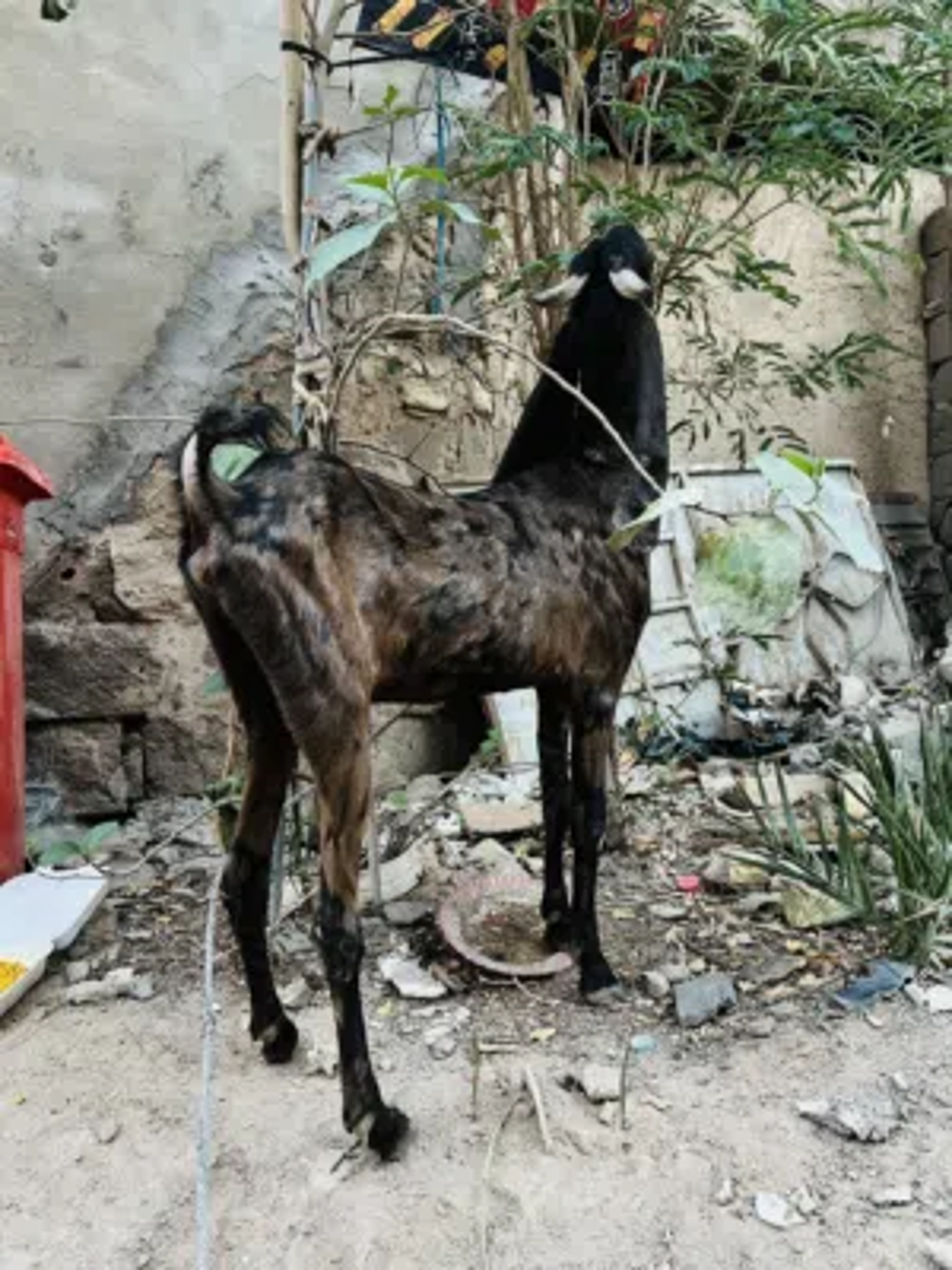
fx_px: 953
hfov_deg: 53.1
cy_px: 635
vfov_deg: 67.3
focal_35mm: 26
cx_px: 476
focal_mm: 5.7
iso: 320
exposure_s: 1/50
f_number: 1.5
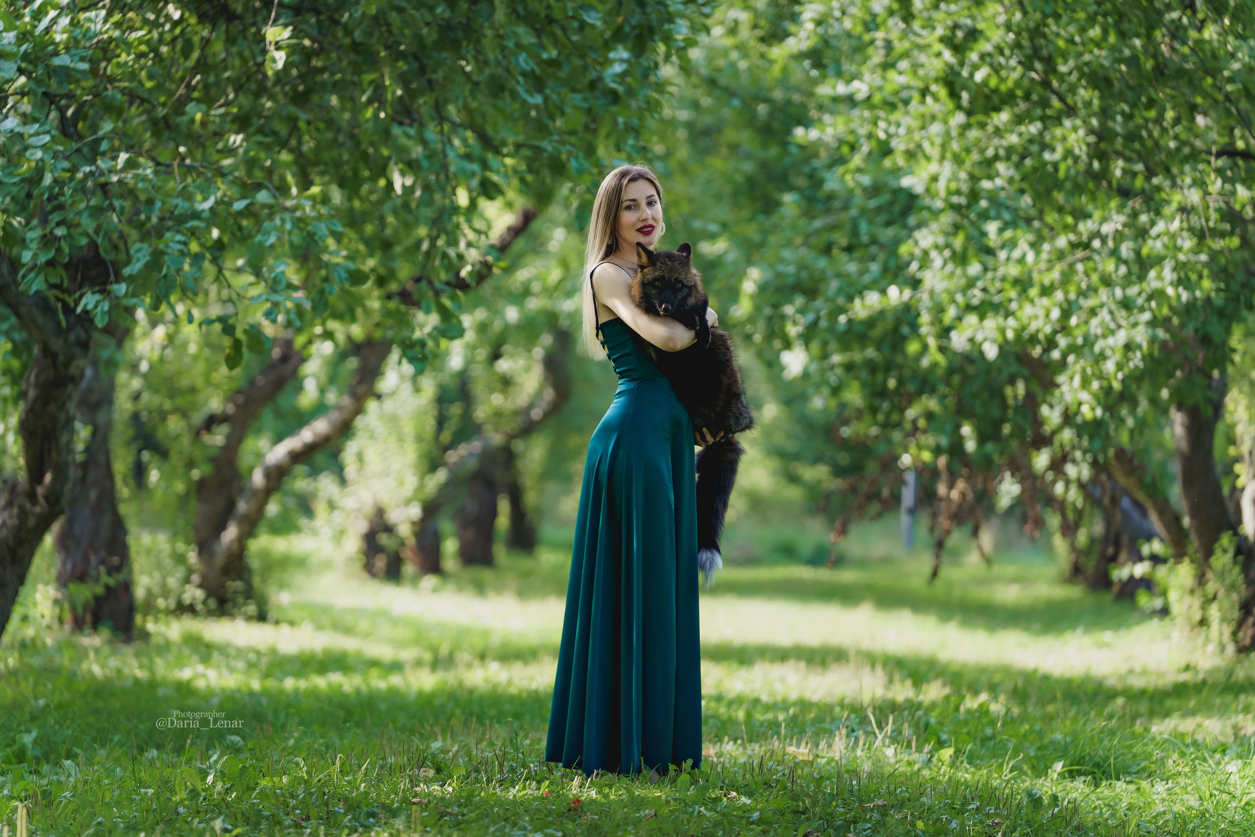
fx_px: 4811
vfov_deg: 9.9
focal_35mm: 138
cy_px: 418
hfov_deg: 14.9
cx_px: 628
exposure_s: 1/800
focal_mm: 138
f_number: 2.8
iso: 640
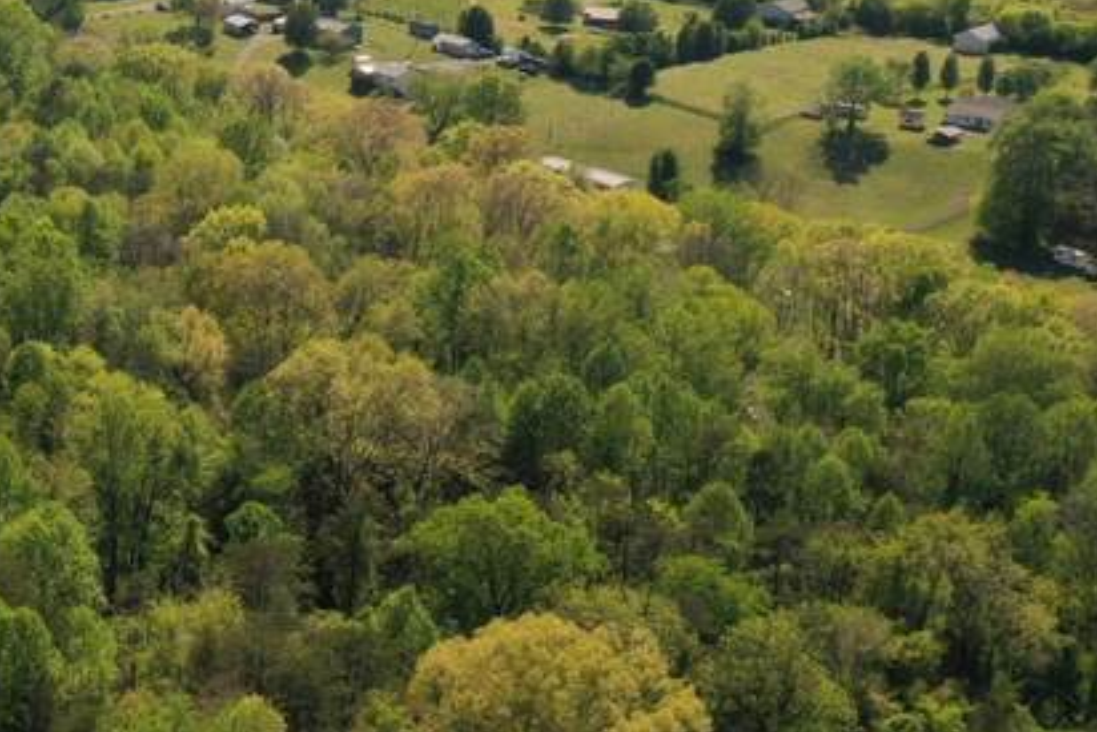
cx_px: -245
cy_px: 252
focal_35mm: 87
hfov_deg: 21.6
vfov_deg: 15.7
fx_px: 2652
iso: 100
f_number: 6.3
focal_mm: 10.26
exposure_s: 1/60
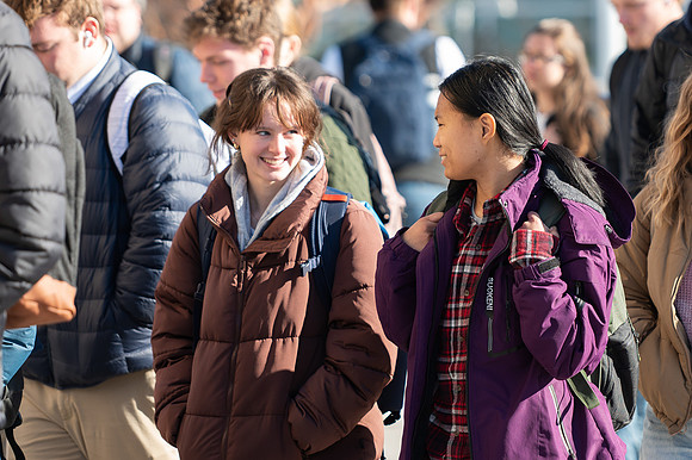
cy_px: 214
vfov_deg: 5.4
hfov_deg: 8.0
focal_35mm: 256
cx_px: 454
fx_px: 4927
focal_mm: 150
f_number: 5.6
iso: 80
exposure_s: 1/500
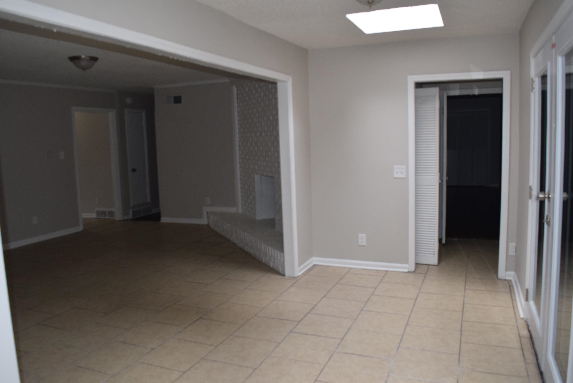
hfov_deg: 67.3
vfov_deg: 48.0
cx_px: 286
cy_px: 192
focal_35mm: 27
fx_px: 430
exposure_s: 1/100
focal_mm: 18
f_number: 5
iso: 800
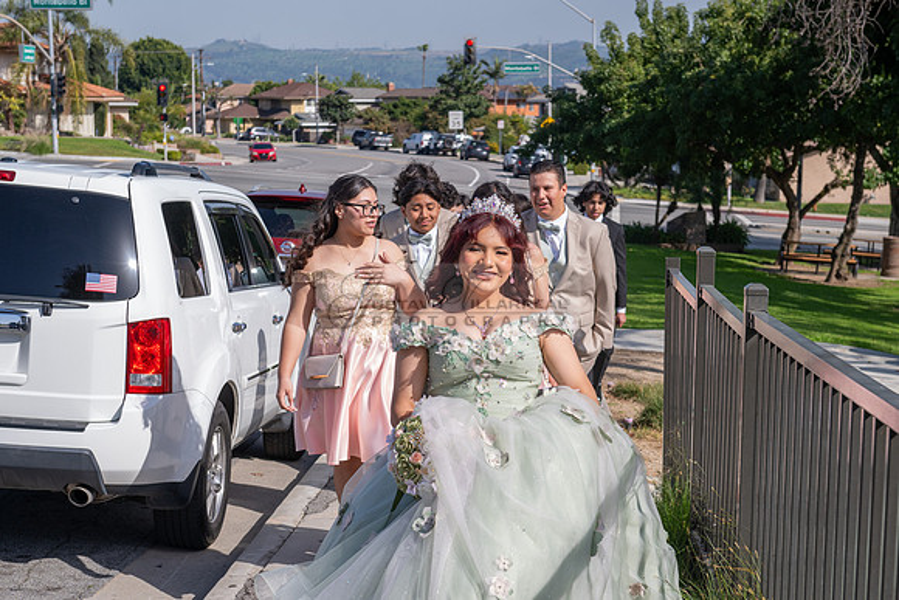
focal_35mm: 66
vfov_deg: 20.7
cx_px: 489
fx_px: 1641
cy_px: 382
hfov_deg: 30.6
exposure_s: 1/800
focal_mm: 48
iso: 200
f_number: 5.6
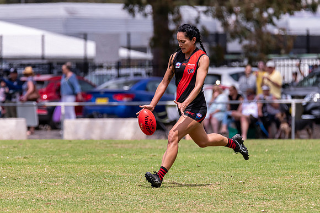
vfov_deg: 3.1
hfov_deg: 4.6
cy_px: 100
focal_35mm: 446
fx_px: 3961
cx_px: 172
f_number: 6.3
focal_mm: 360
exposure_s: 1/4000
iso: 800
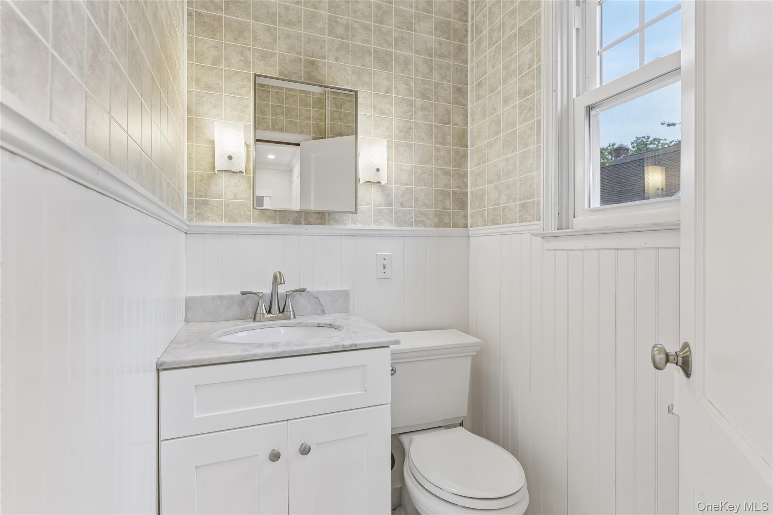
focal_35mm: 18
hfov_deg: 90.0
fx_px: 386
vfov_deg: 67.4
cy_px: 258
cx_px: 386
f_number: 9
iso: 250
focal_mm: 18
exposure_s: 1/20
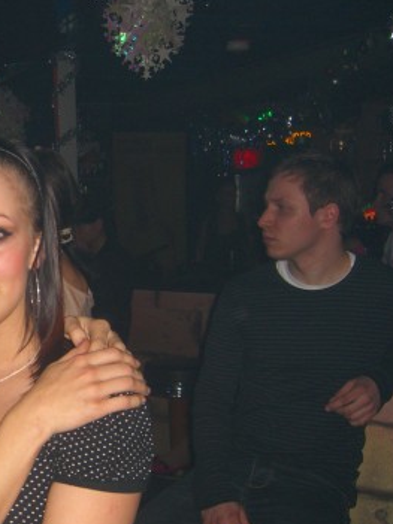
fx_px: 985
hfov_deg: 21.5
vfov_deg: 29.8
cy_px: 309
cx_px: -25
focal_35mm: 65
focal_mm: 7.9
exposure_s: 1/60
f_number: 2.8
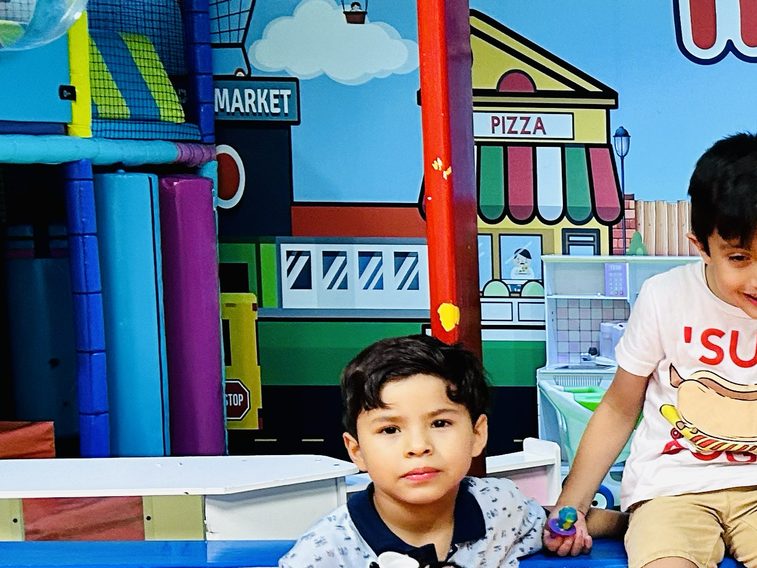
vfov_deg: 19.1
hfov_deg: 21.7
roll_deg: -0.2
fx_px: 1684
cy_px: 359
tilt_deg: -5.8
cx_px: 1096
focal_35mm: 77
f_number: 1.5
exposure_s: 1/60
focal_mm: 5.7
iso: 200
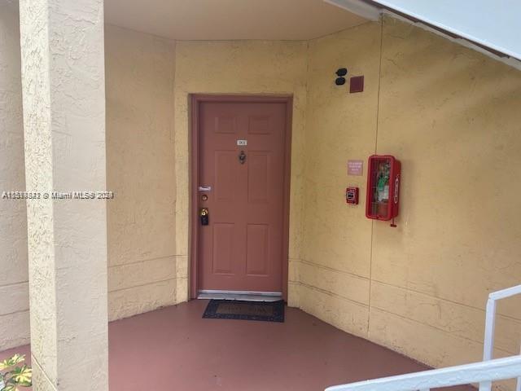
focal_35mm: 26
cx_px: 260
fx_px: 391
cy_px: 196
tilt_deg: -8.2
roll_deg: -1.6
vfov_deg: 53.1
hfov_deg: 67.3
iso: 40
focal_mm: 4.25
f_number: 1.8
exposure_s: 1/121
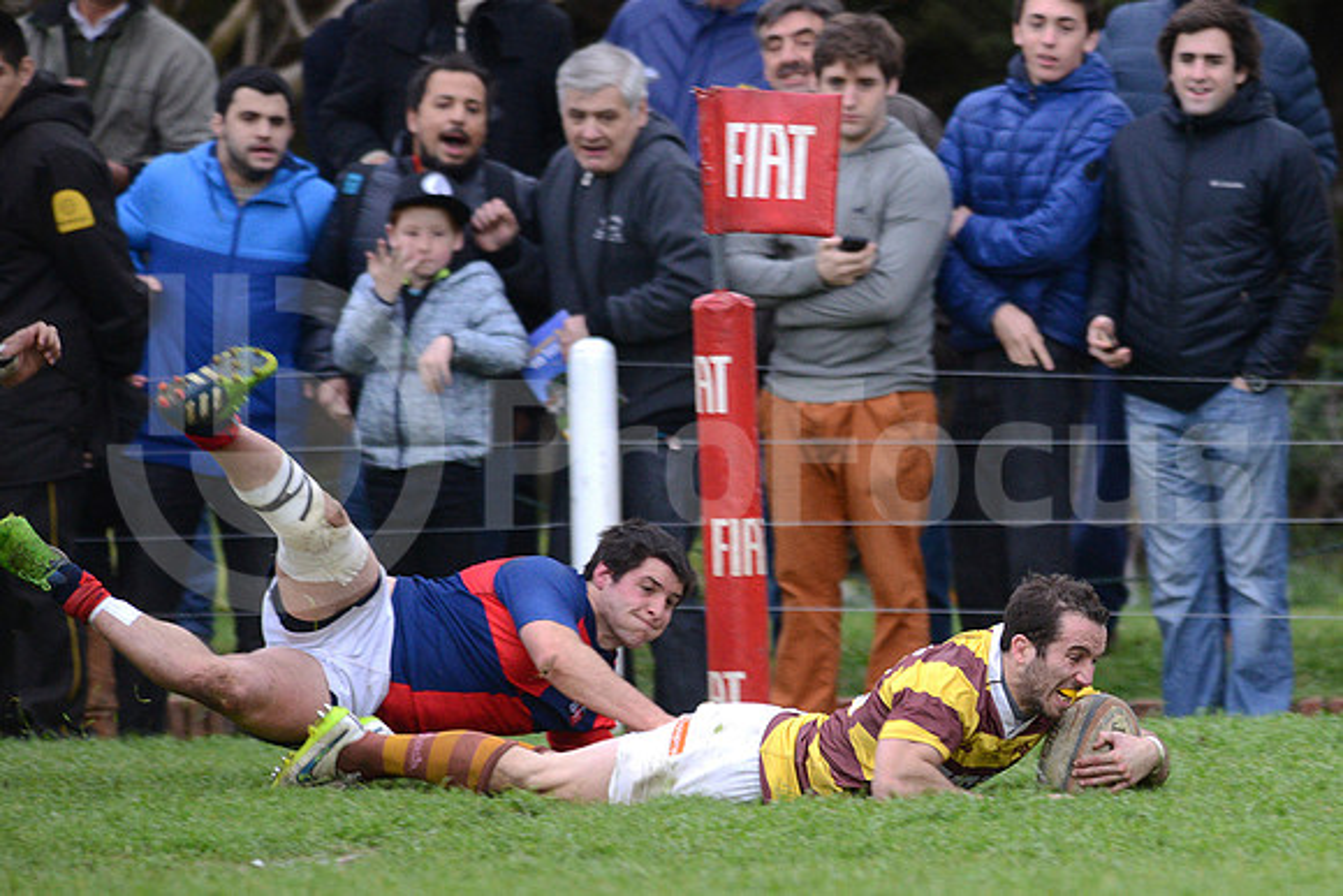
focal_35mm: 420
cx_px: 672
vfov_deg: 3.3
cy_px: 448
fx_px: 15671
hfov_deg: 4.9
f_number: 4
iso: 2200
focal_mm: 420
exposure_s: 1/640
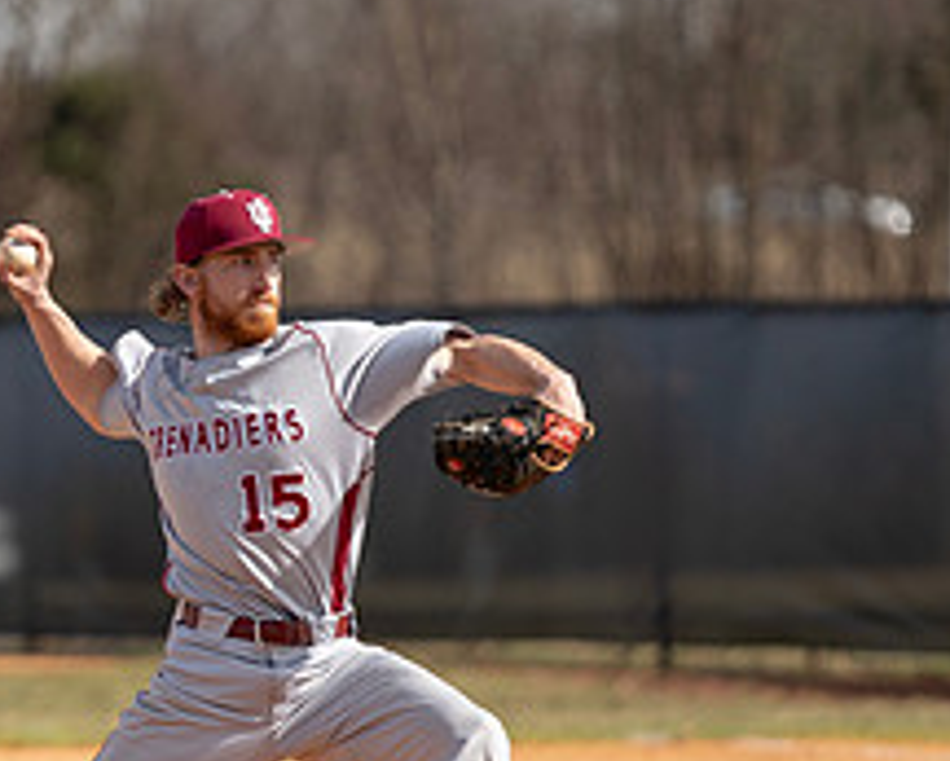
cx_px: 148
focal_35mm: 591
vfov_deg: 2.6
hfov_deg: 3.3
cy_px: 473
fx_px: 16624
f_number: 2.8
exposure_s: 1/1250
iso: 100
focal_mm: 191
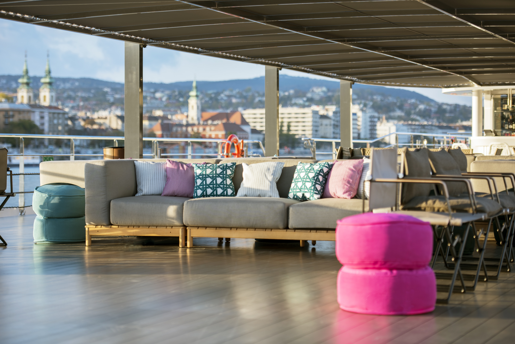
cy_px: 172
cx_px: 258
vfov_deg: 14.0
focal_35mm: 98
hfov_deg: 20.8
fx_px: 1402
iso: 100
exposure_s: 1/320
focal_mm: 98
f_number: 3.2
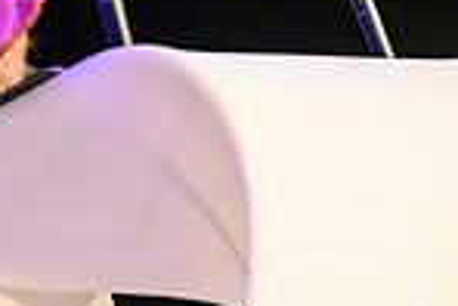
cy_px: -215
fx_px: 6991
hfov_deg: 3.7
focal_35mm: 549
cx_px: -378
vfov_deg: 2.5
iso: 2500
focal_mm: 140
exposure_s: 1/320
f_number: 3.2
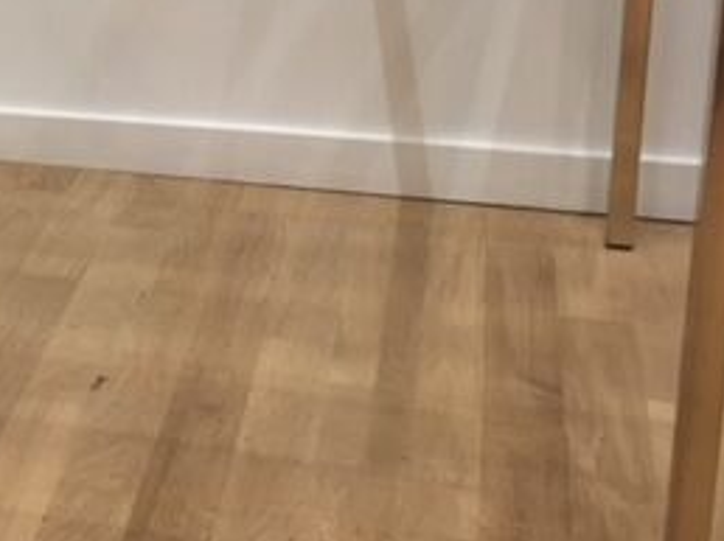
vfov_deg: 19.8
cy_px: 11
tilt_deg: -18.3
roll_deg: +2.7
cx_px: -70
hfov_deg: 25.2
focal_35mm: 72
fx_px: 1504
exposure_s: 1/33
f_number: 2.2
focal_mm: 4.15
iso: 100
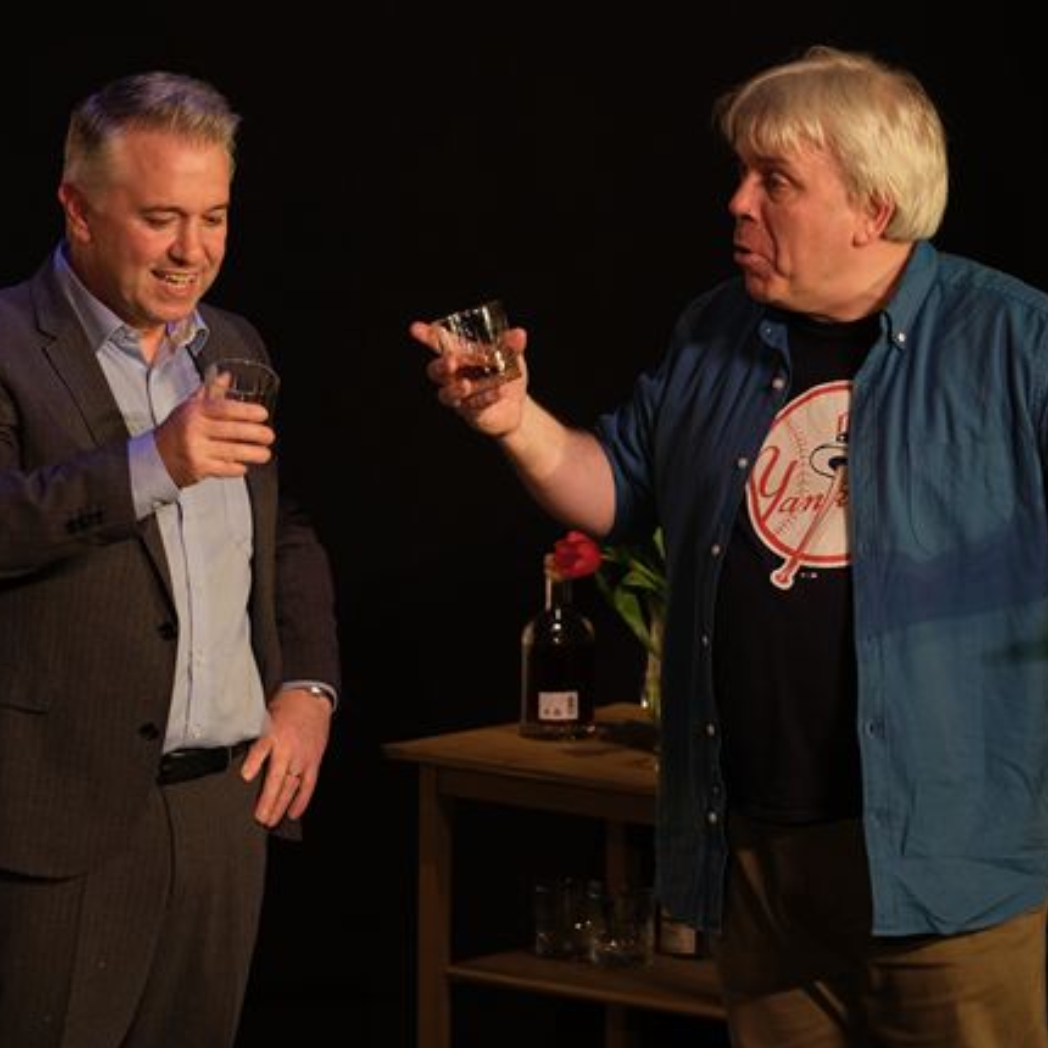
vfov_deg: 6.5
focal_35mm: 270
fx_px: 9248
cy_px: 525
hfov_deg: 6.5
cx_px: 607
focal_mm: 140
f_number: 2.8
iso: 1000
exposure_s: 1/125
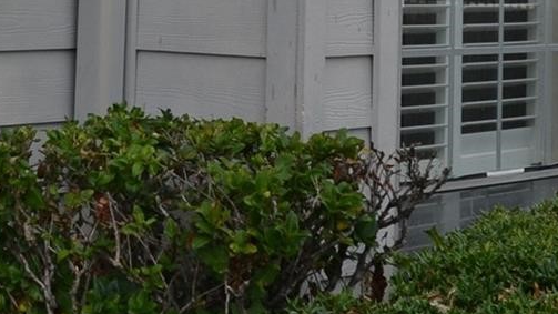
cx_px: -69
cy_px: -97
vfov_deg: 9.3
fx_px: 1894
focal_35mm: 128
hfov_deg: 16.2
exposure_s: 1/125
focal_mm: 20
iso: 200
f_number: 5.6
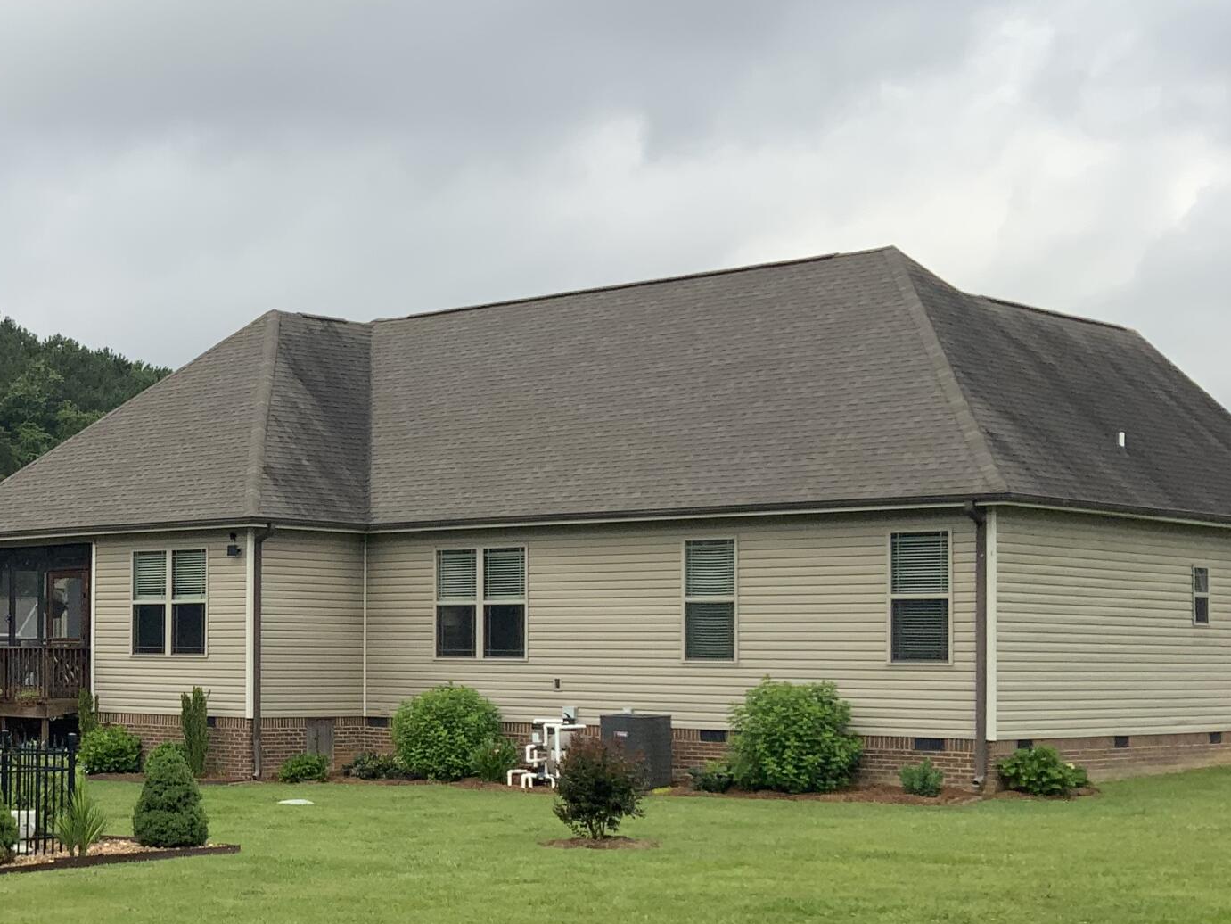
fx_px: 2241
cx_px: -11
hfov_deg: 28.7
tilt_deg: +1.1
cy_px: 597
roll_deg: -1.2
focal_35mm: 63
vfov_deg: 23.2
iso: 16
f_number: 1.8
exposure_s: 1/1984
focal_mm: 3
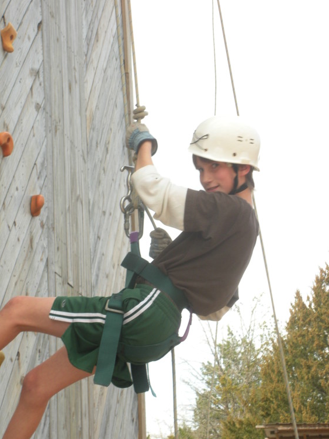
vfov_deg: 21.3
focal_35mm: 92
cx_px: 155
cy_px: 238
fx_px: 1166
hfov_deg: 16.1
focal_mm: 14.2
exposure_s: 1/107
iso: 79
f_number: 4.8
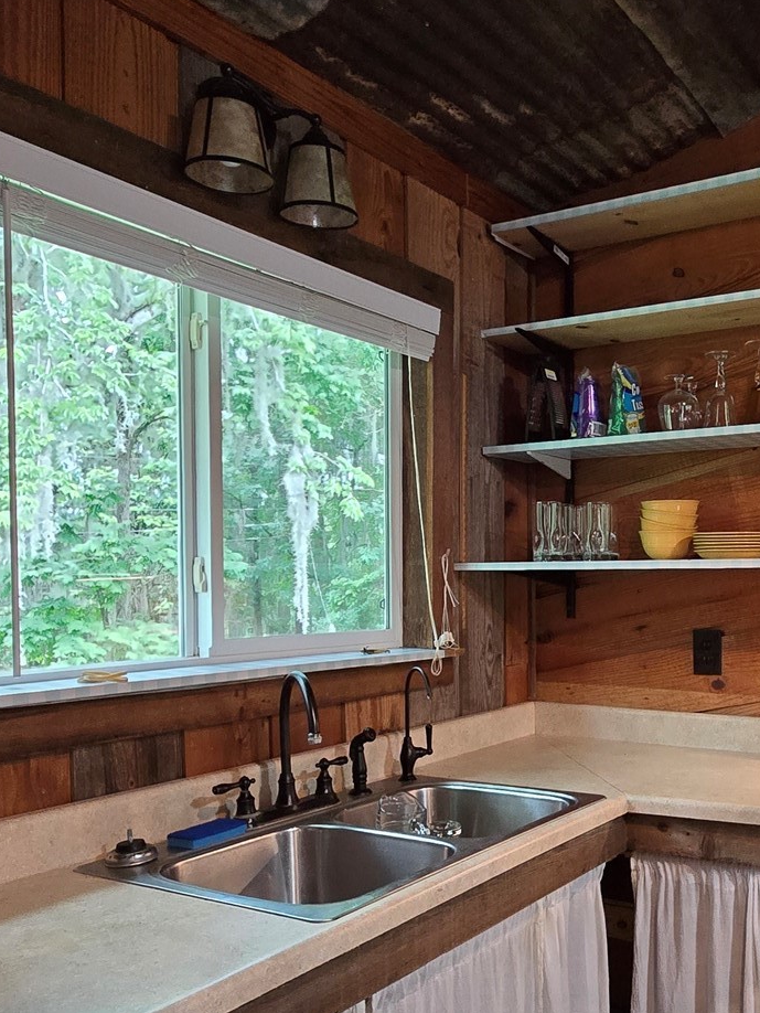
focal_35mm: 29
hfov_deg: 46.4
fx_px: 849
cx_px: 577
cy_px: 604
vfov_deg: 61.2
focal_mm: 2.2
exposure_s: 1/60
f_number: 2.2
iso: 500
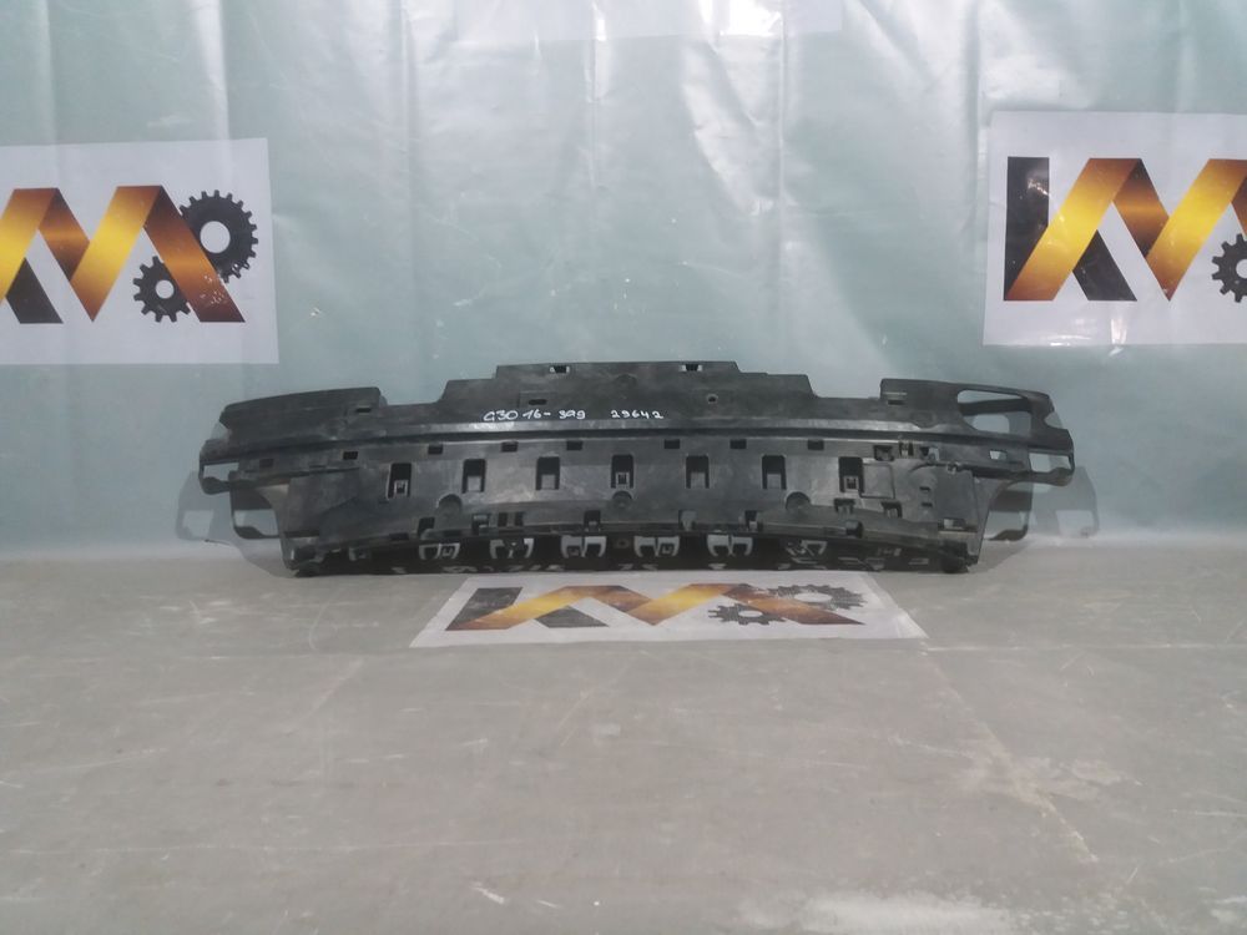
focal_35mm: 28
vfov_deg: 49.7
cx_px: 624
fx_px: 1009
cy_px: 468
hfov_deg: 63.4
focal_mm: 3.7
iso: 160
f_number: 1.9
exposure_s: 1/17
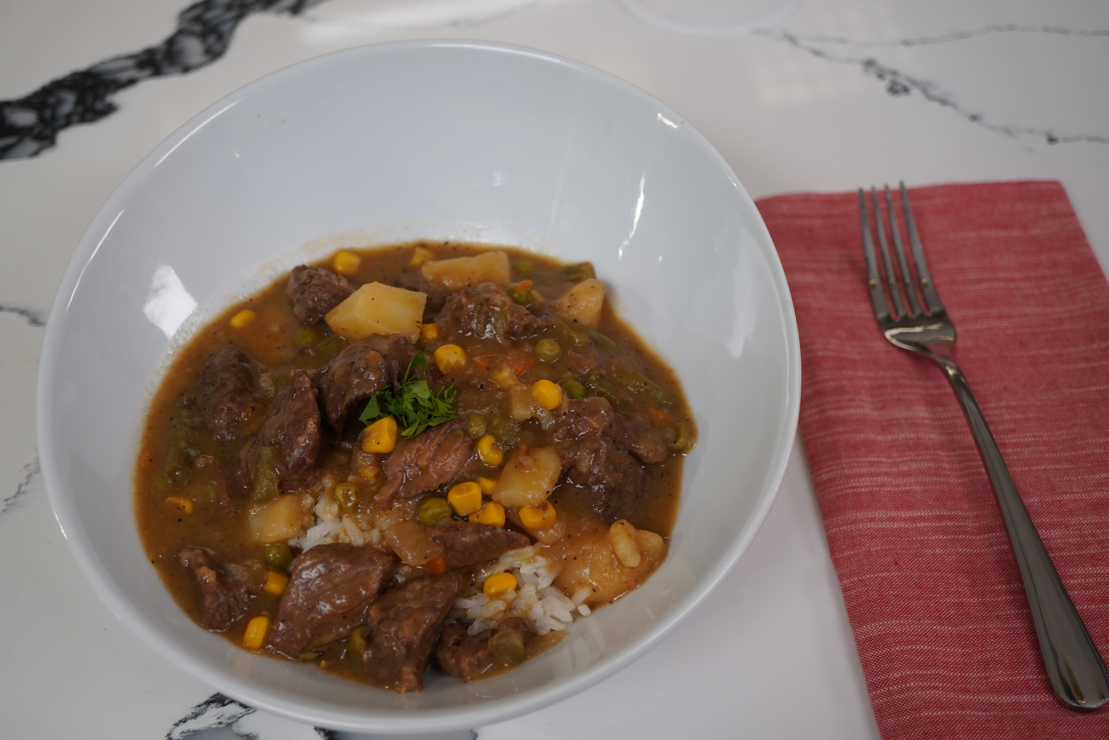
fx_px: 1386
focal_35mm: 45
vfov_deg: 29.9
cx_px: 554
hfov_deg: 43.6
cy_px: 370
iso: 320
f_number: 4
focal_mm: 30
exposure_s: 1/160
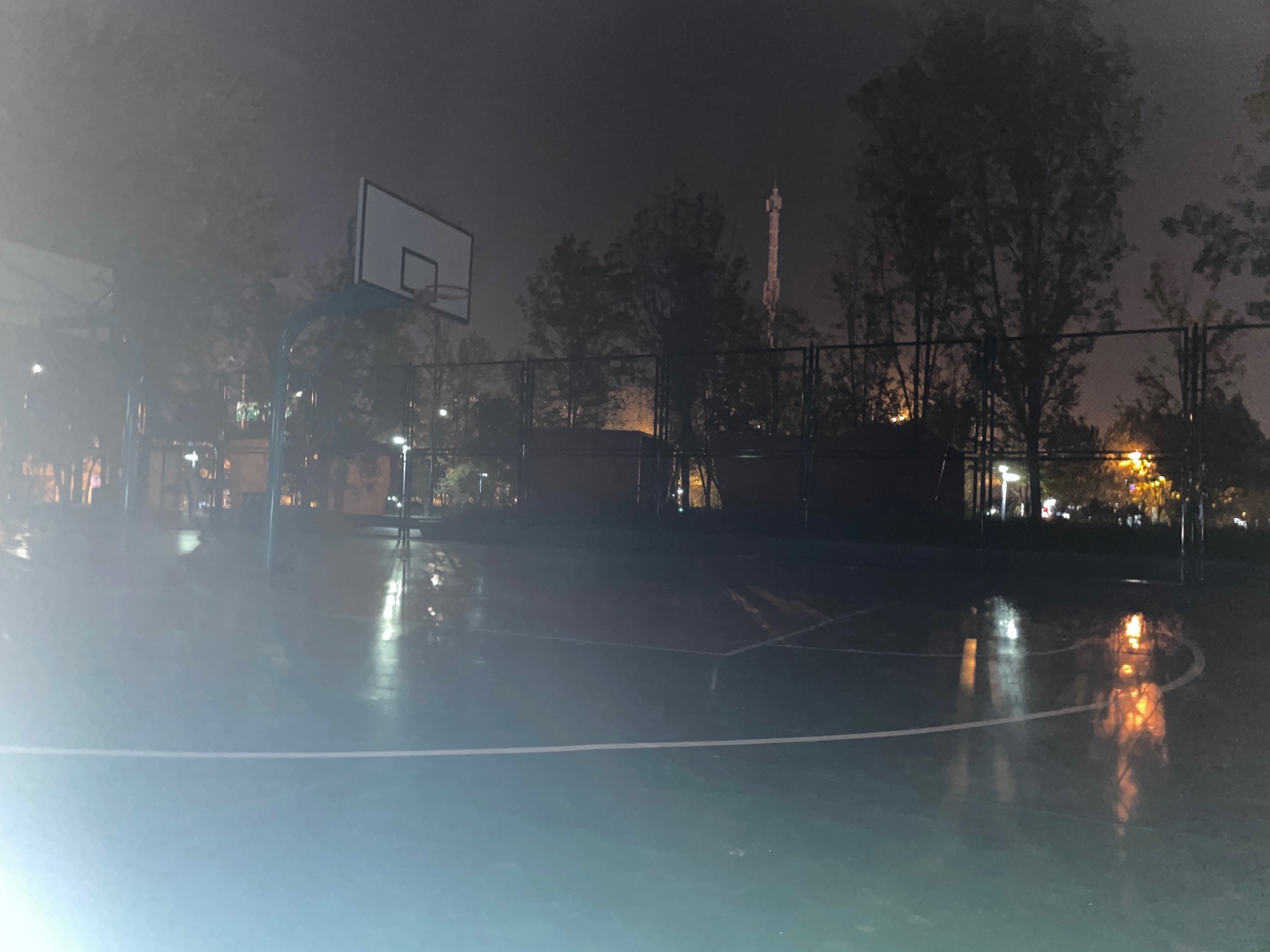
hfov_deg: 67.3
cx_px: 635
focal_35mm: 26
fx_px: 954
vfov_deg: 53.1
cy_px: 476
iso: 320
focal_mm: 4.2
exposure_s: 1/4
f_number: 1.6
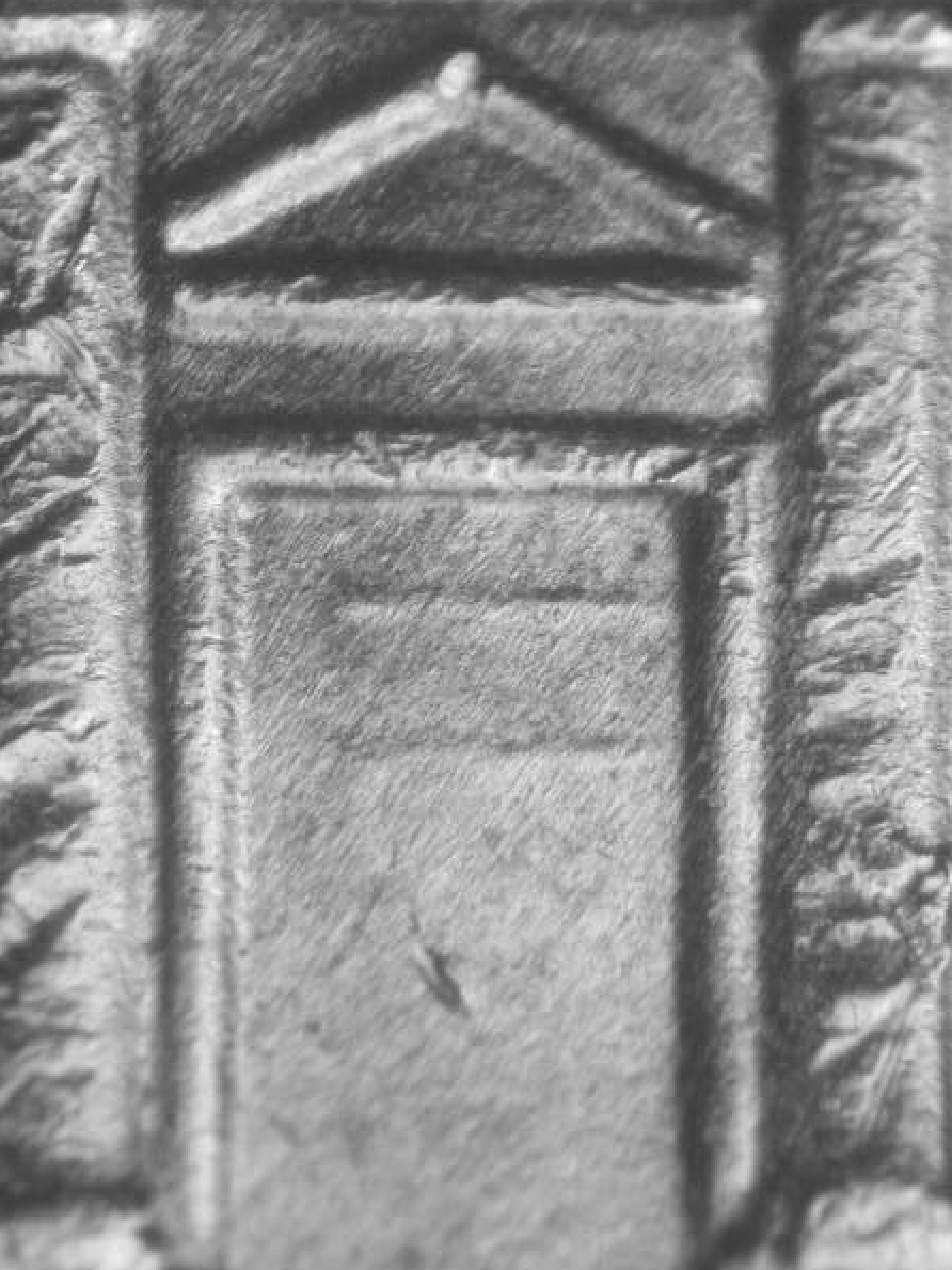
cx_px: 493
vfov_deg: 12.6
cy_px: 670
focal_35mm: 157
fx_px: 5759
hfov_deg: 9.4
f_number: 4.9
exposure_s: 1/13.5
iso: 100
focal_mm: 30.2
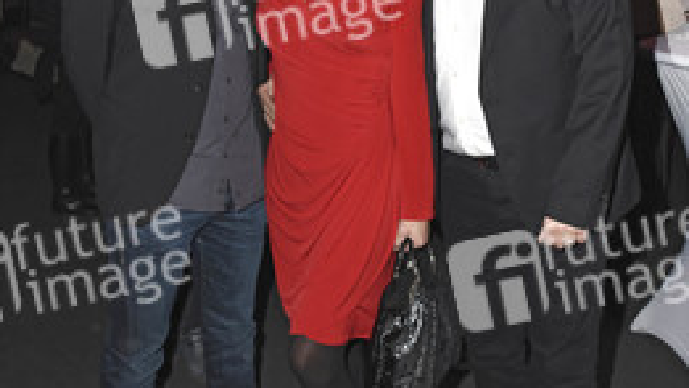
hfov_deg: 39.2
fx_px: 969
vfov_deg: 22.6
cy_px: 137
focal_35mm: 53
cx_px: 344
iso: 640
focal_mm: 22
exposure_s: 1/160
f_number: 5.6
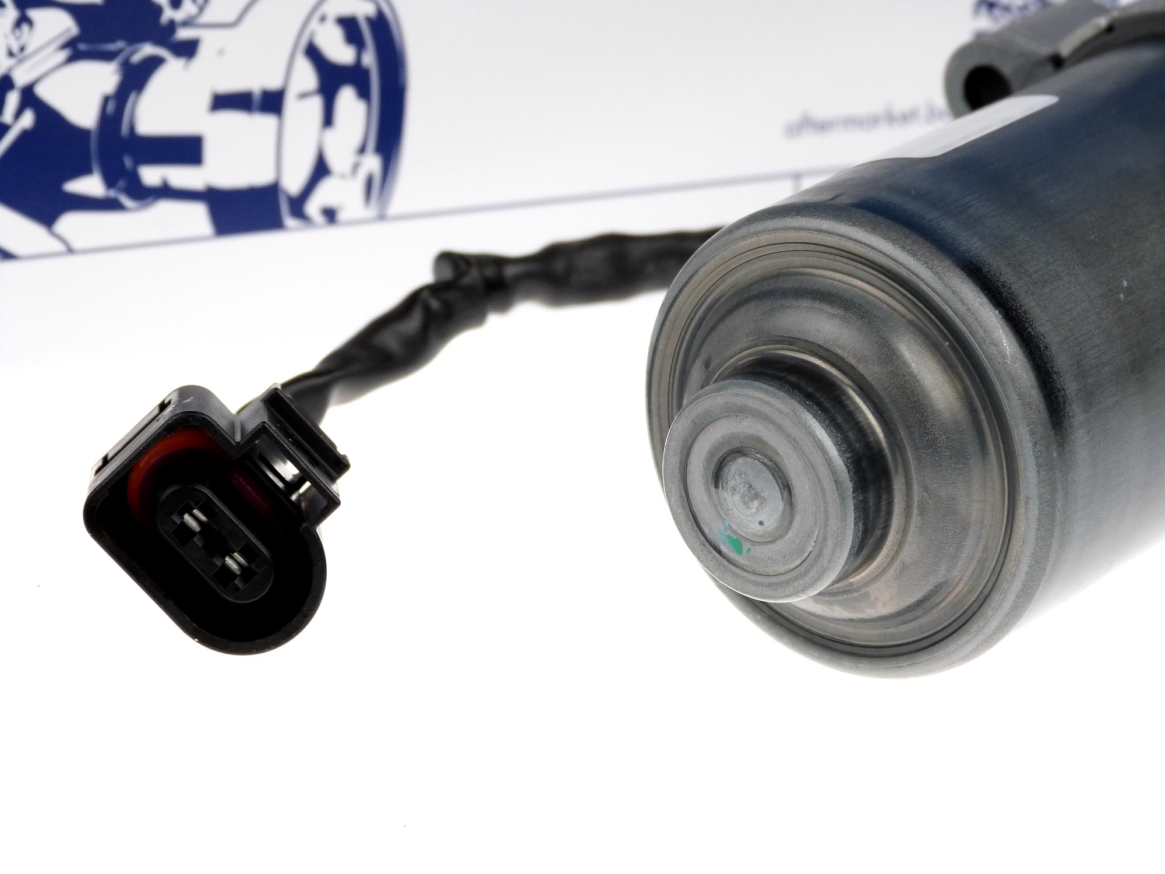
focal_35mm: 130
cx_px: 582
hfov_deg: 15.2
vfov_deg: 11.4
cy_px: 437
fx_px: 4375
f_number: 3.6
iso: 200
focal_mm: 23.5
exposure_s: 1/200
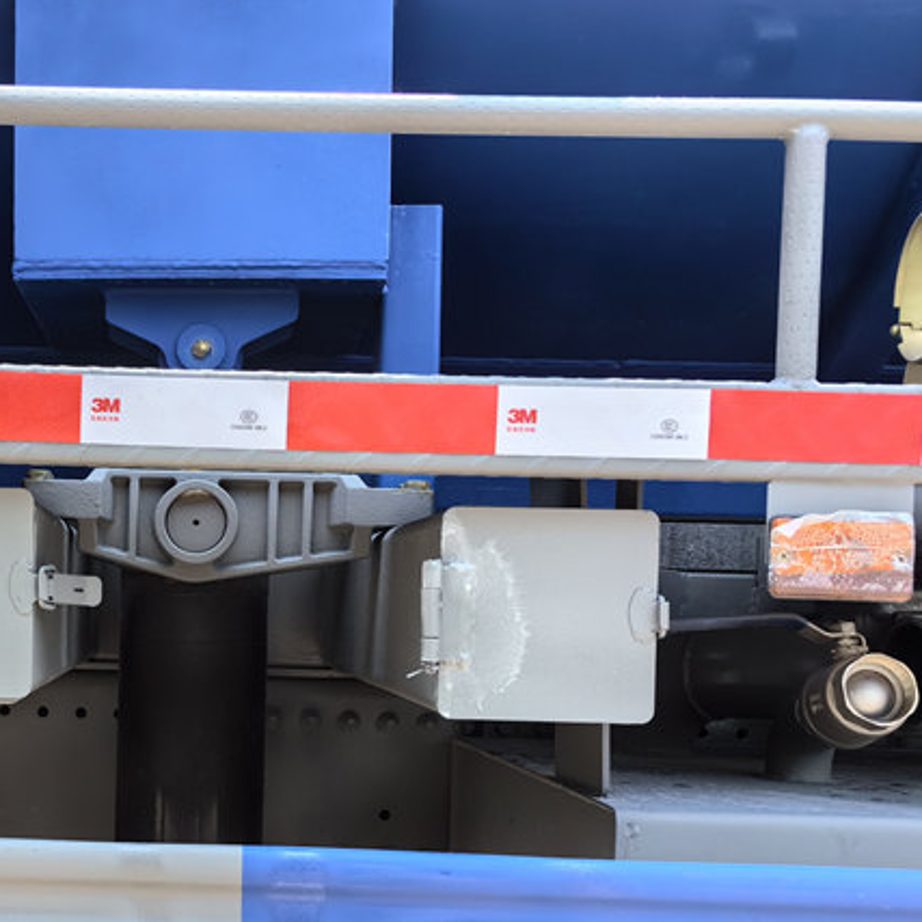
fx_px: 1446
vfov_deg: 35.0
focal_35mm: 48
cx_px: 164
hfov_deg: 34.1
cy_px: 622
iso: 50
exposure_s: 1/1669
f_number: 2
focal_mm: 5.75
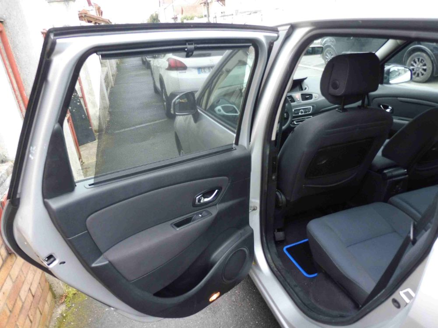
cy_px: 164
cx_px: 219
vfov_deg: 56.8
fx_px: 304
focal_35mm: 24
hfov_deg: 71.6
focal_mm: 4.3
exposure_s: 1/60
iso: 200
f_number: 3.3
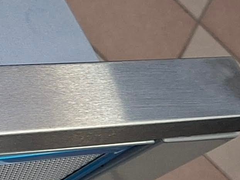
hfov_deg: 11.0
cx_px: -358
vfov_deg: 10.0
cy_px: 35
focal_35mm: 148
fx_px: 1026
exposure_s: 1/100
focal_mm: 5.54
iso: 200
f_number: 1.8
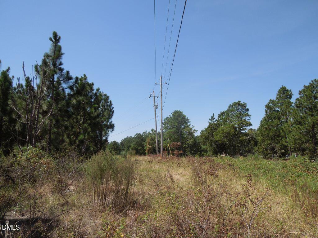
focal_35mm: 25
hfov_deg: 69.4
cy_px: 119
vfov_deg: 54.9
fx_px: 230
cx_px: 159
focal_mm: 4.5
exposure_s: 1/1000
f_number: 3.3
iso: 100
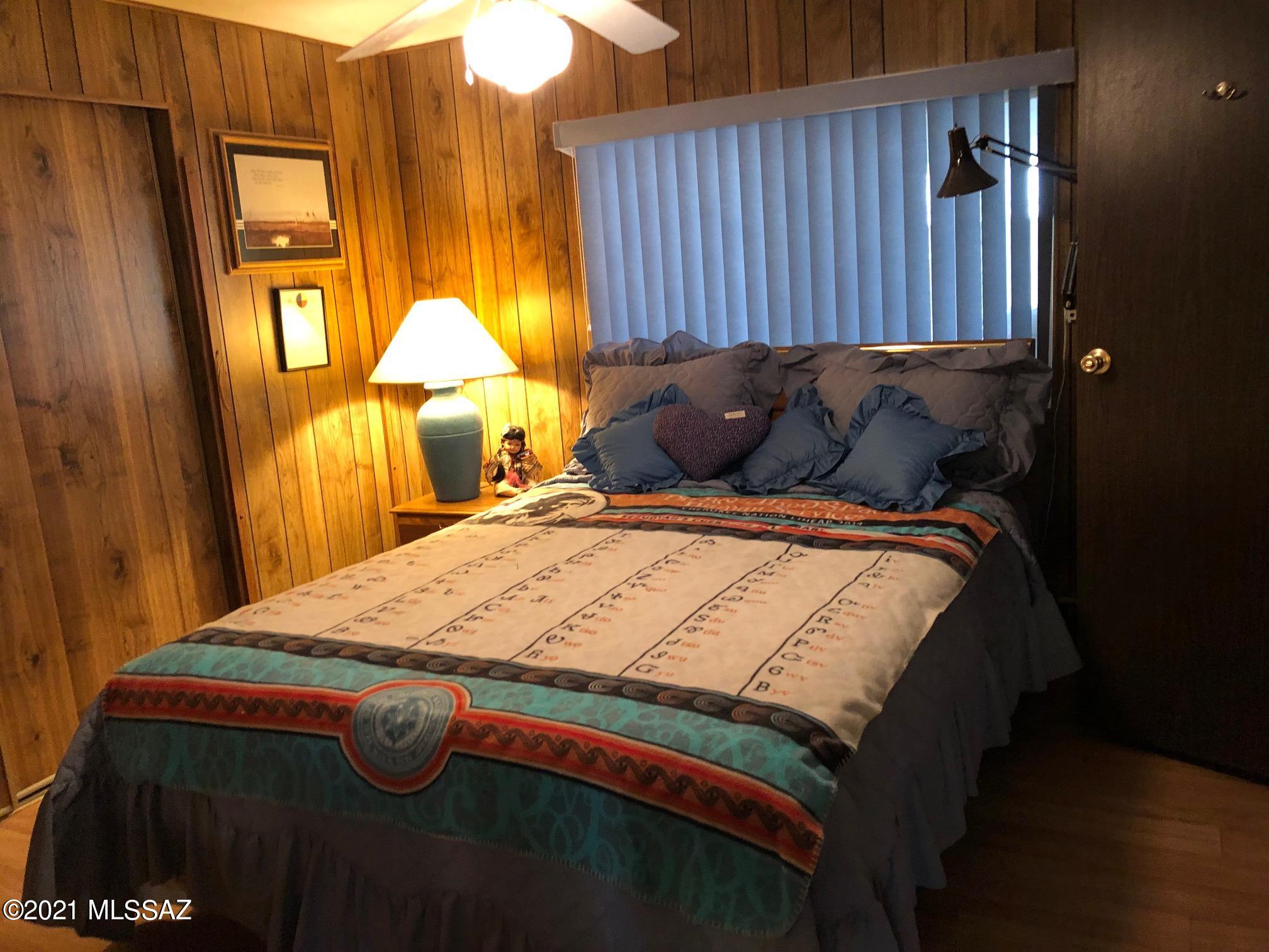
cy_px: 476
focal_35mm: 28
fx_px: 1026
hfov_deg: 63.4
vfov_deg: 49.7
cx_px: 634
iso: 100
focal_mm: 3.99
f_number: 1.8
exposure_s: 1/13
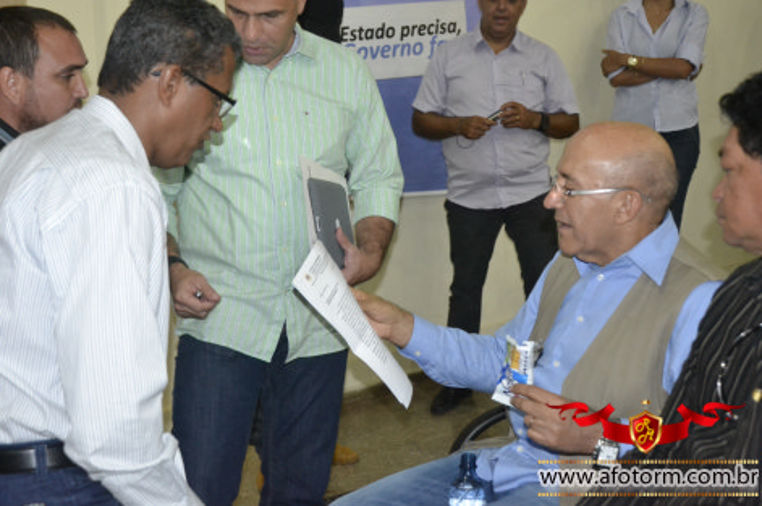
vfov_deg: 26.4
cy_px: 242
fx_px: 1078
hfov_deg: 38.9
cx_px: 369
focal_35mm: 51
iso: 3200
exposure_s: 1/60
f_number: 4.2
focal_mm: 32
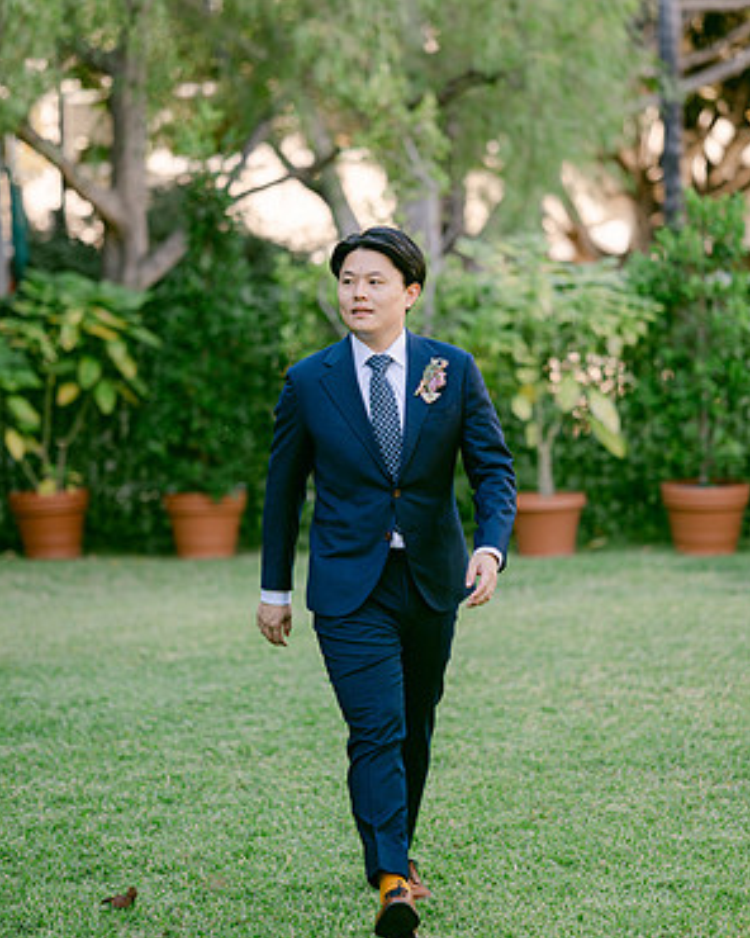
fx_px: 2691
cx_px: 375
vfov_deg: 19.8
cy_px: 426
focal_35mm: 97
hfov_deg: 15.9
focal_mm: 85
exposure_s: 1/250
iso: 80
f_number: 1.8
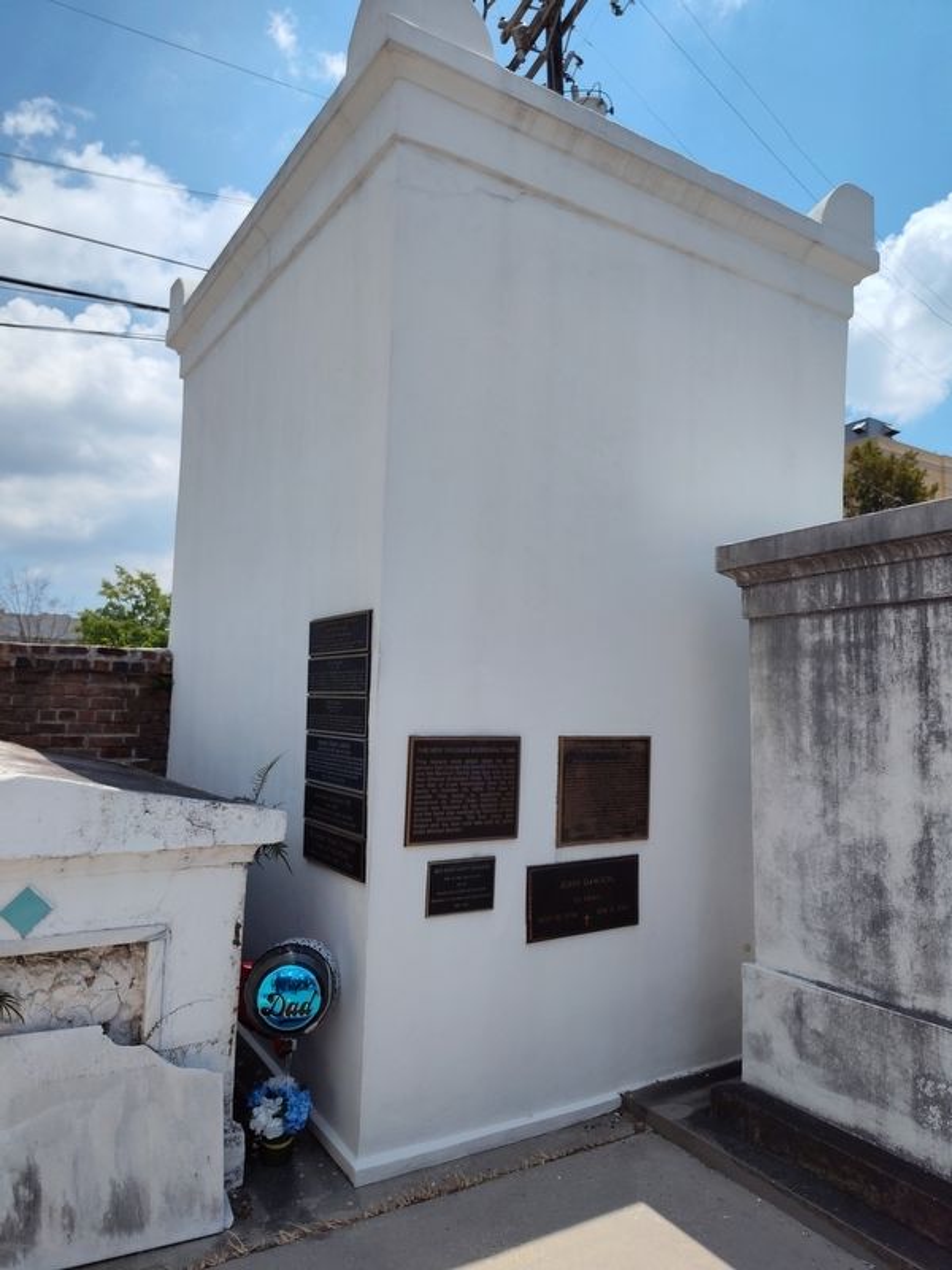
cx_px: 476
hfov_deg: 58.9
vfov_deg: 73.9
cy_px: 635
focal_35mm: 23
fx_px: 843
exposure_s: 1/2605
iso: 100
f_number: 1.8
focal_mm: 5.56
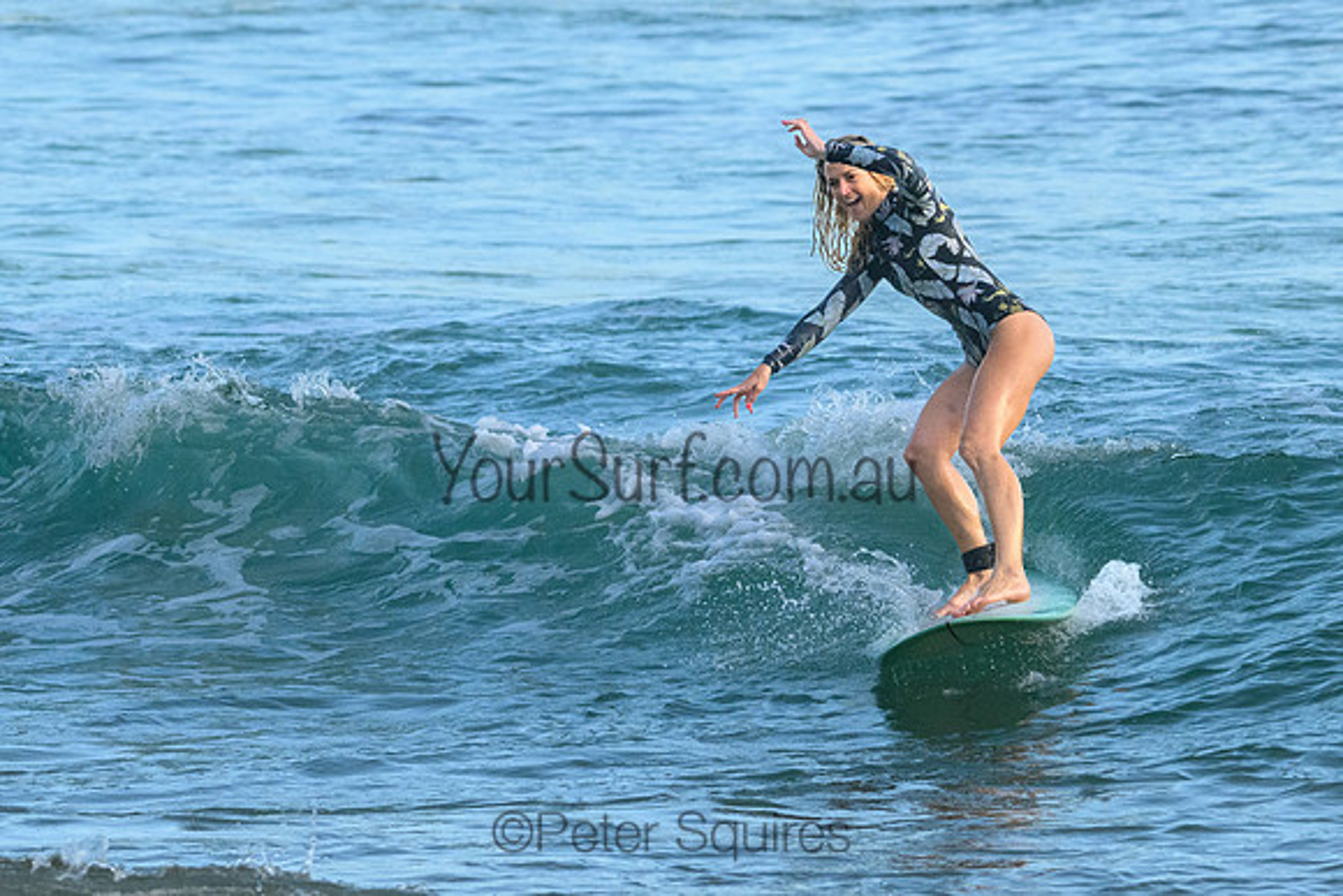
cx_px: 570
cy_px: 408
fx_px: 15696
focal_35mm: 421
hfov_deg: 4.9
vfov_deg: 3.3
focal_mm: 310
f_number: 11
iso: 4000
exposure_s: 1/2000
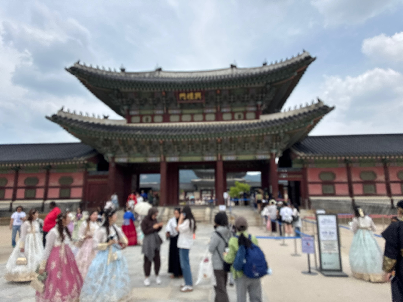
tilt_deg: +9.9
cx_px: 202
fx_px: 279
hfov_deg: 71.6
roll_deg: +1.2
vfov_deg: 56.8
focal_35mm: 24
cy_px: 151
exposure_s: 1/4310
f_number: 1.78
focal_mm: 6.76
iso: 80
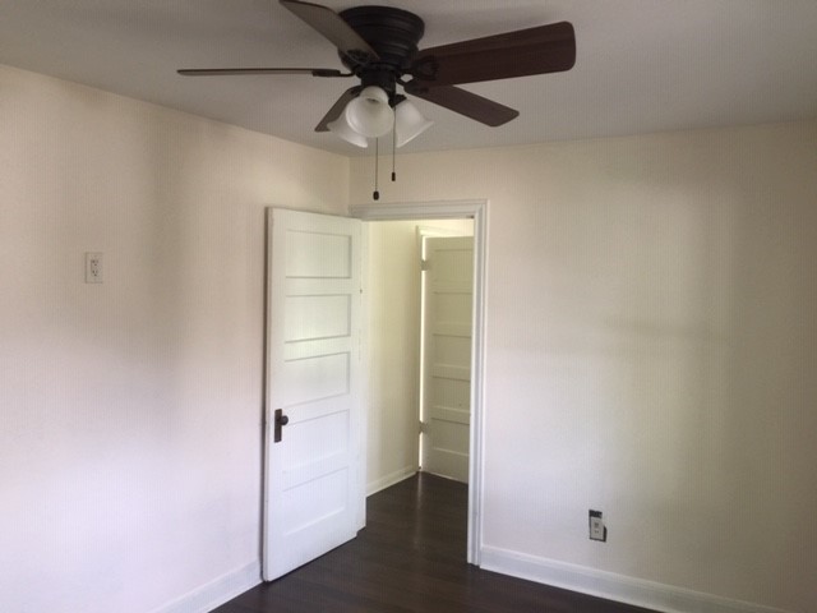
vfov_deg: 48.2
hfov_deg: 61.7
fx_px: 684
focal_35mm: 29
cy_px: 306
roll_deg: -2.4
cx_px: 408
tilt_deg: -1.9
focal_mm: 4.15
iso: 40
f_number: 2.2
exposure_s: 1/15
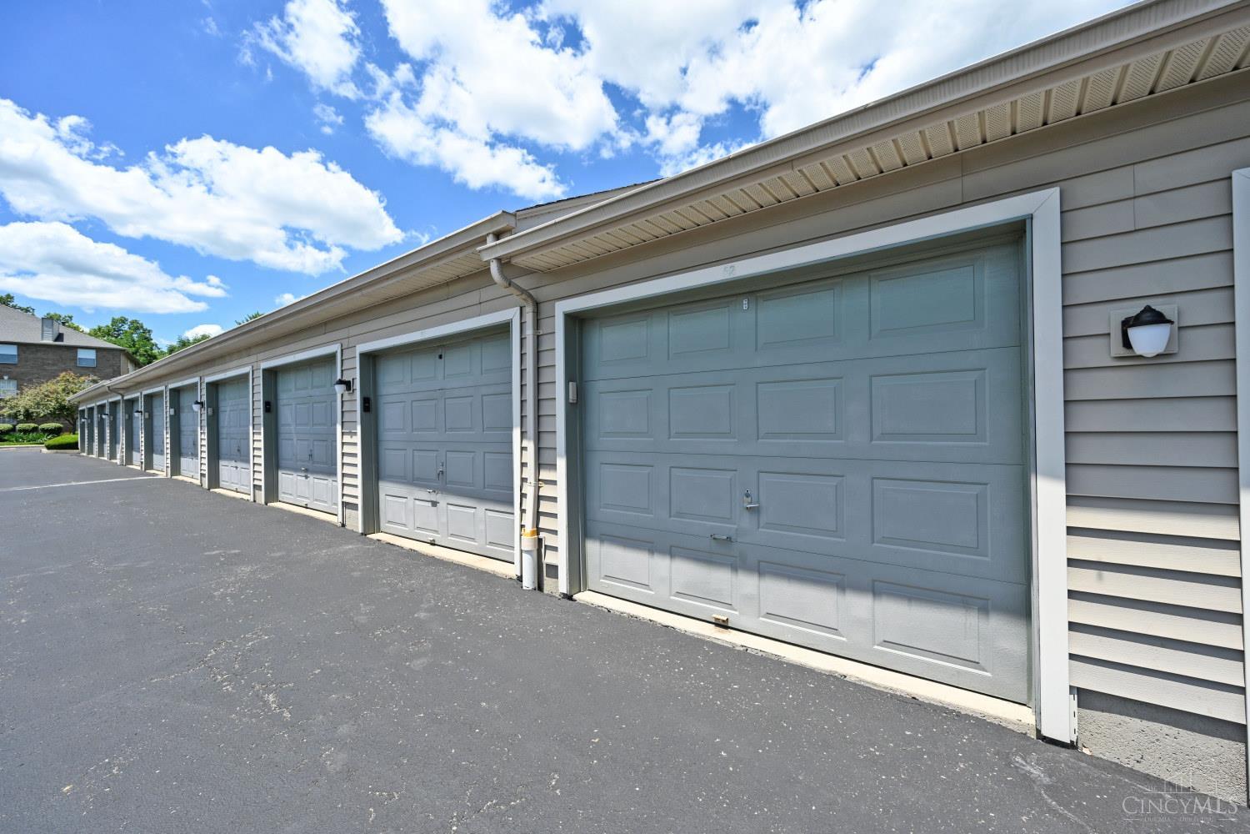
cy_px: 417
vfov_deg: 81.2
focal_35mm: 14
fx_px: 486
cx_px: 625
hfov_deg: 104.3
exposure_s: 1/320
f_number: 6.3
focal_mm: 14
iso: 100
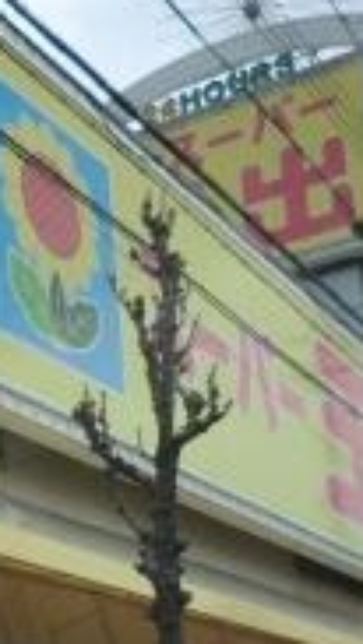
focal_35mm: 72
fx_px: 1231
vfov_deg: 28.7
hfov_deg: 16.0
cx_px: -102
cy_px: 517
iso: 50
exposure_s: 1/500
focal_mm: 4.9
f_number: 3.2
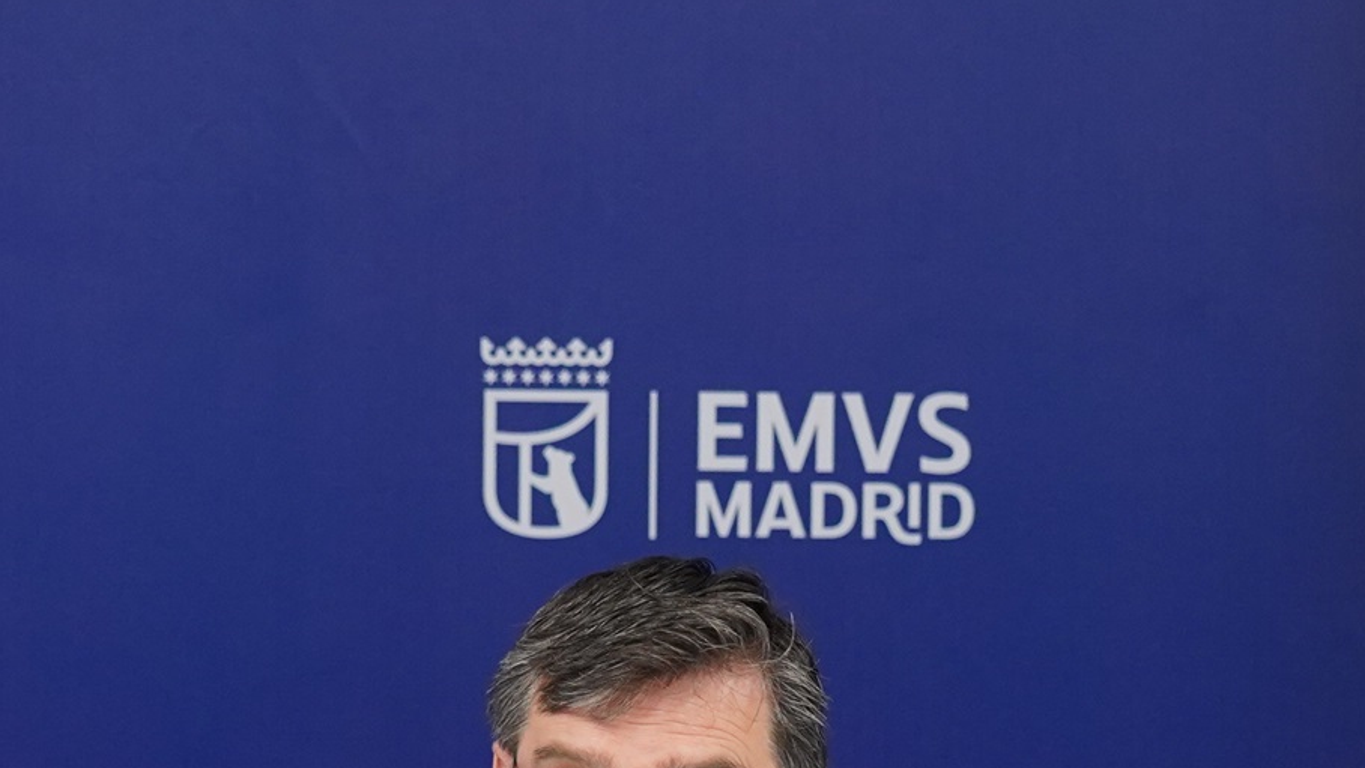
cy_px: 815
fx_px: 6516
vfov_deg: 6.7
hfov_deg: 12.0
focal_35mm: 180
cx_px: 642
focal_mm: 52
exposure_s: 1/200
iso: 2500
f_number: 4
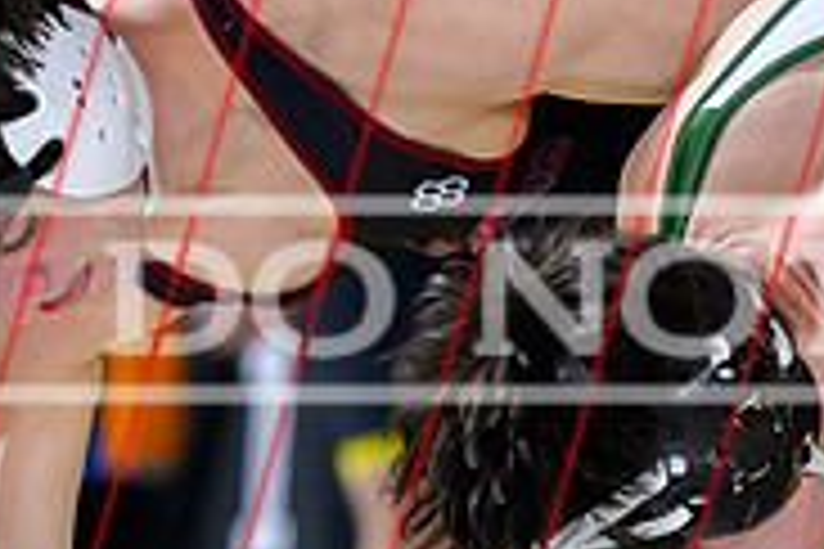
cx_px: 724
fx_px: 14098
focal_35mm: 616
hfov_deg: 3.3
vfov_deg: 2.2
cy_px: 507
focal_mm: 120
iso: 2500
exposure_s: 1/800
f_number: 2.8
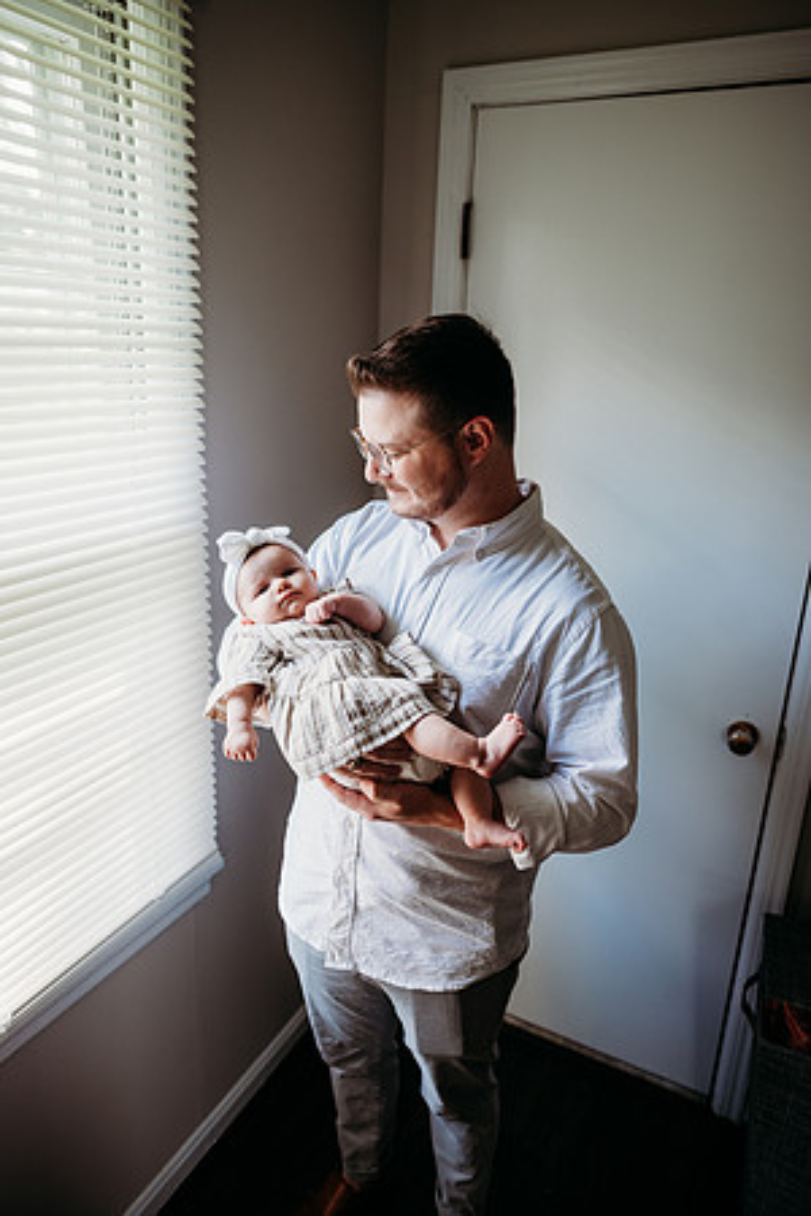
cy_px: 608
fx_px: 811
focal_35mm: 24
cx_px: 406
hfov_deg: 53.1
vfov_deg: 73.7
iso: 320
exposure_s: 1/200
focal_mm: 24
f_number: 2.5
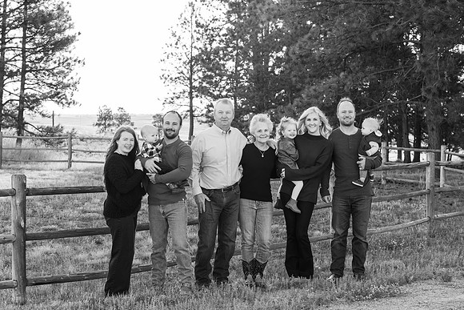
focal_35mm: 70
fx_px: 902
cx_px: 232
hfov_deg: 28.8
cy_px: 155
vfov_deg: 19.5
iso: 1000
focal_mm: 70
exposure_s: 1/320
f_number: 7.1
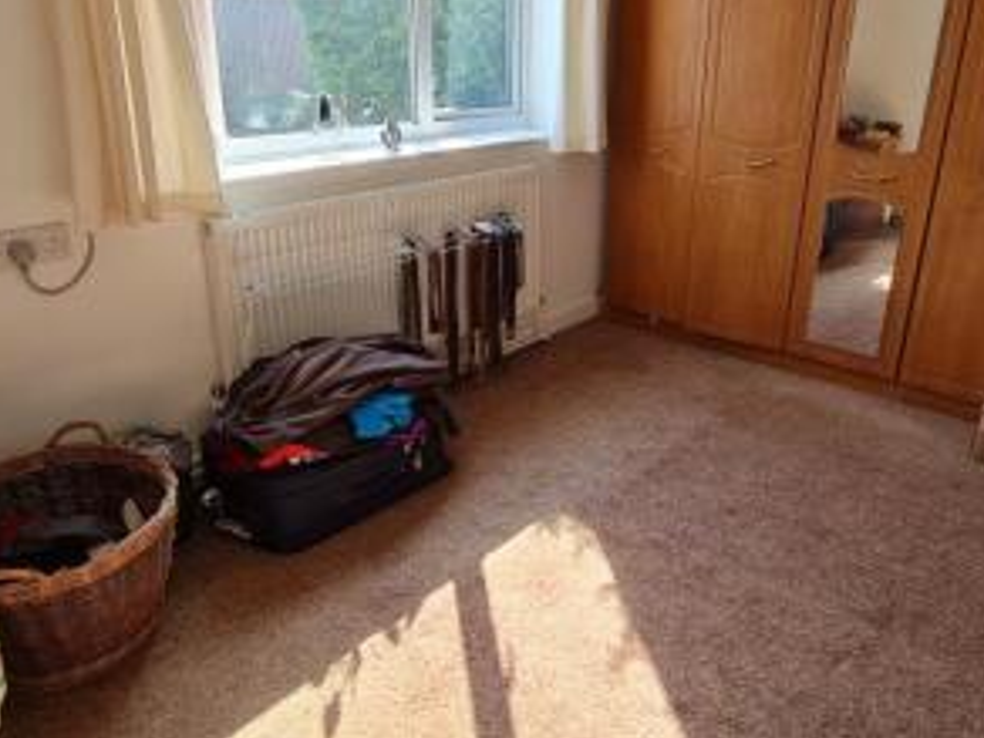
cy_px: 345
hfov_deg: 66.9
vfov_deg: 53.0
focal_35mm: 26
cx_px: 568
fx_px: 739
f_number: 2.2
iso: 64
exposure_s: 1/151
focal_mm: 2.2
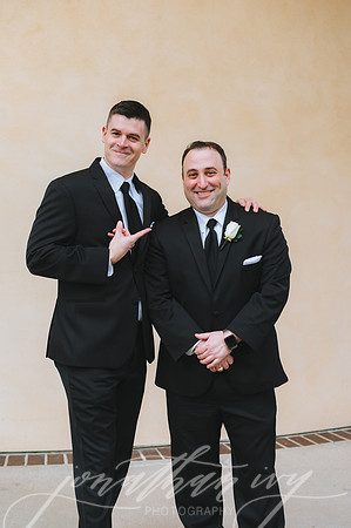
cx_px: 176
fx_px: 733
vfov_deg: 39.6
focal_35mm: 50
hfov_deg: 26.9
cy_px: 264
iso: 1000
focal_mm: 50
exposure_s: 1/160
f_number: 2.8
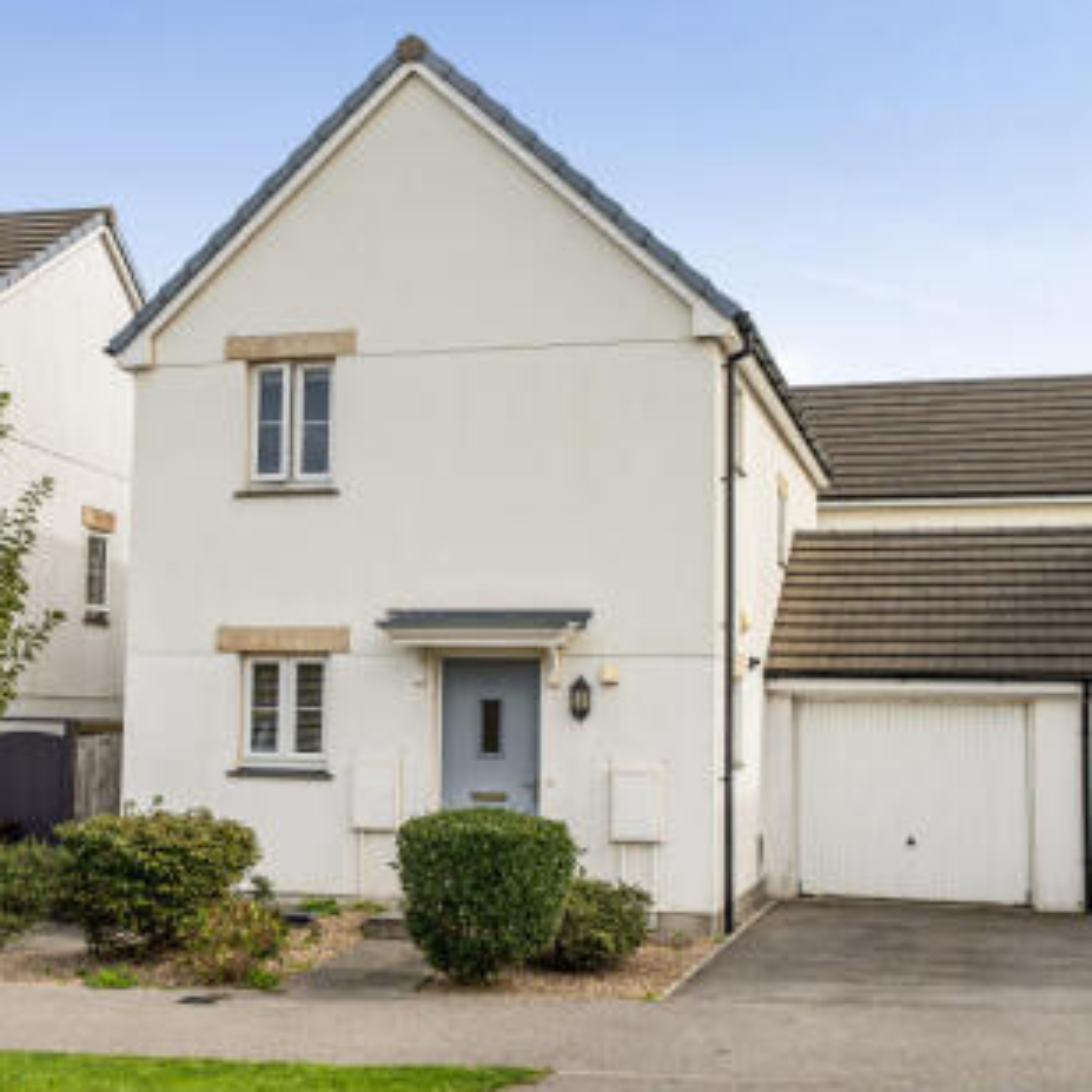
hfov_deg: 35.9
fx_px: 1677
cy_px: 557
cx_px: 440
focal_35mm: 47
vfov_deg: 36.1
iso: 400
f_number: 8
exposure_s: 1/400
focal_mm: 24
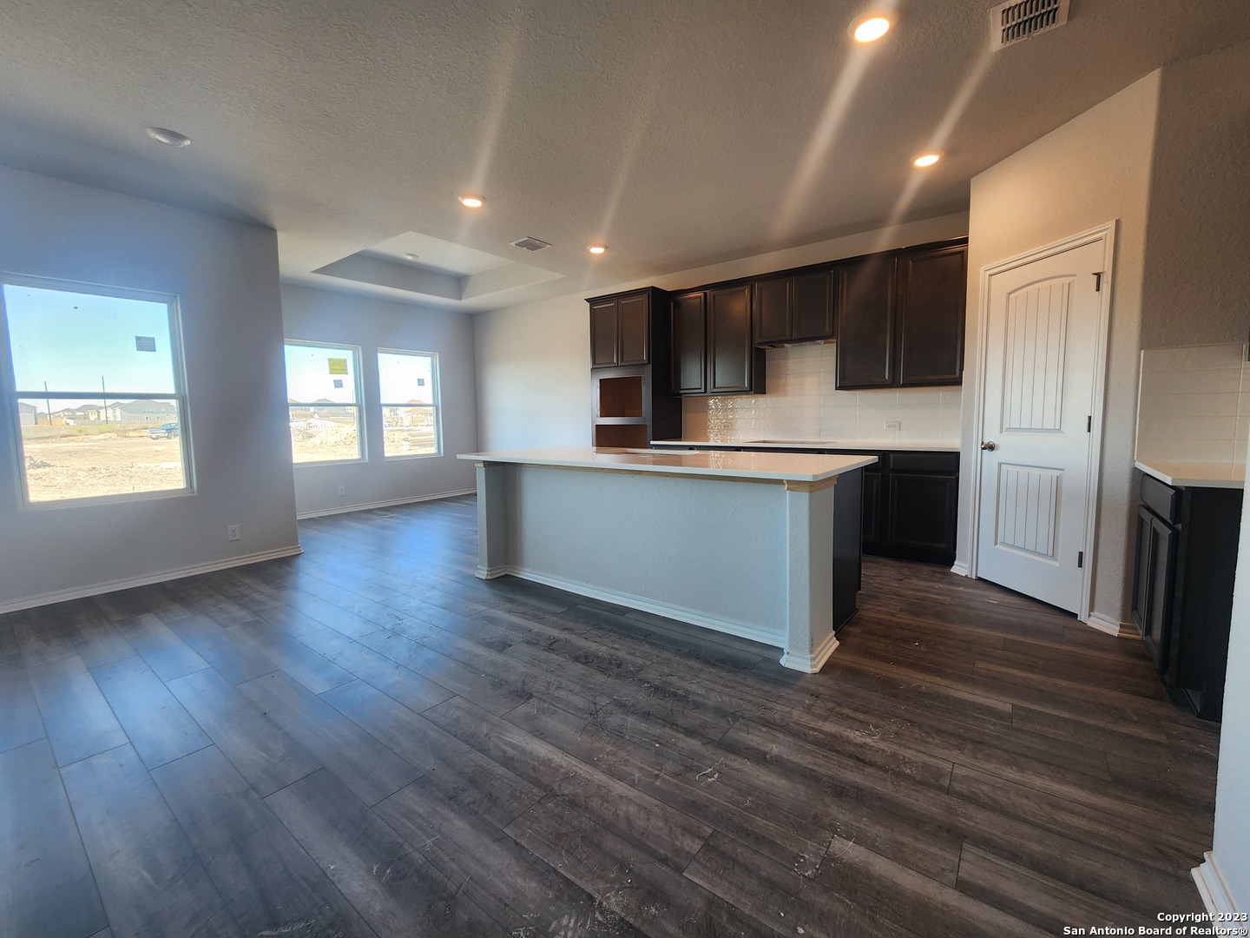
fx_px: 469
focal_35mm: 13
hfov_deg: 106.2
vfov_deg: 89.9
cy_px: 469
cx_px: 625
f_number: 2.2
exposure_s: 1/60
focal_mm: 2.2
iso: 100
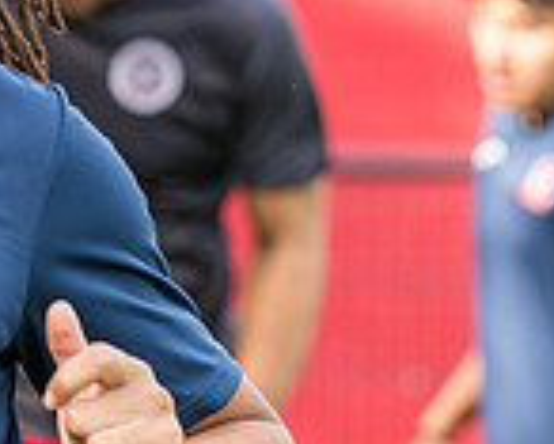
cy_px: 231
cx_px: -410
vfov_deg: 1.6
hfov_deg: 2.0
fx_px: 15488
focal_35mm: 944
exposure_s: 1/1000
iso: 400
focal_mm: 135
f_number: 4
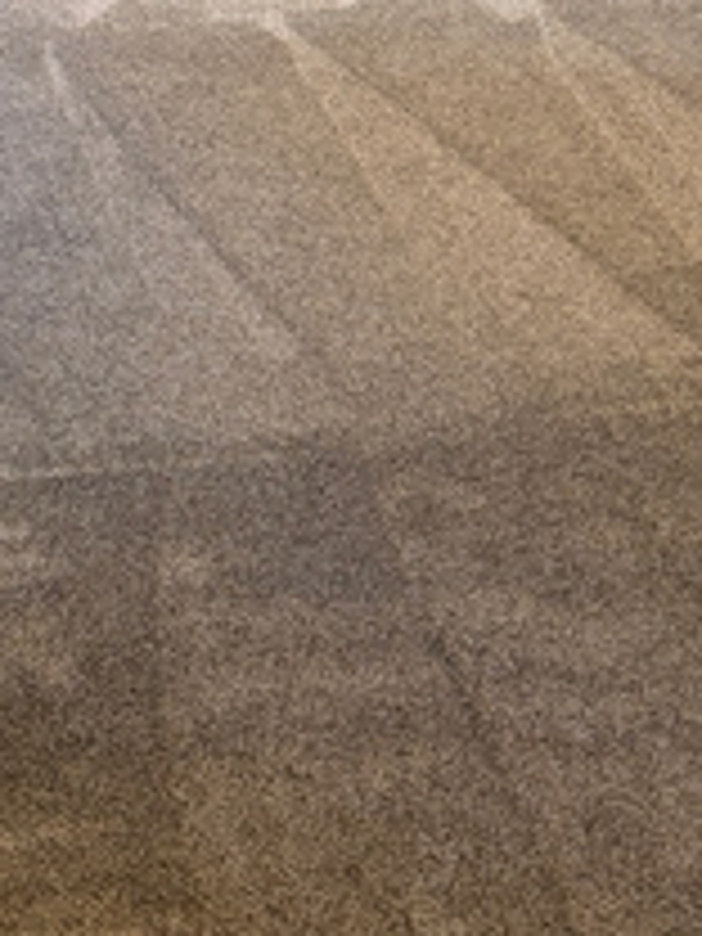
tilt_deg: -19.8
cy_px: 18
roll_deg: -1.7
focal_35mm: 96
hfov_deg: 15.4
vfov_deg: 19.9
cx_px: 418
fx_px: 2596
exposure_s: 1/60
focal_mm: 5.96
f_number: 1.6
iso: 200
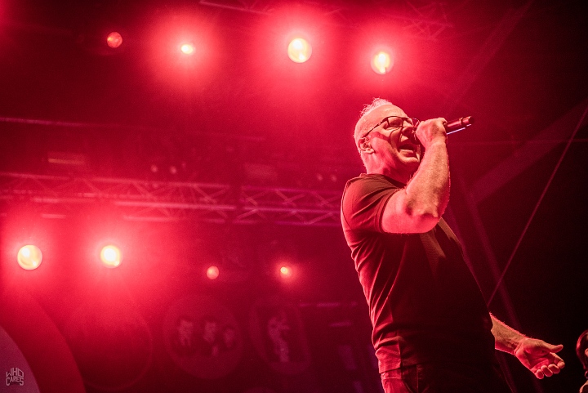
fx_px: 1013
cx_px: 294
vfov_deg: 21.9
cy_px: 196
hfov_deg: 32.4
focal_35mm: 62
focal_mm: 62
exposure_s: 1/100
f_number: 2.8
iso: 800
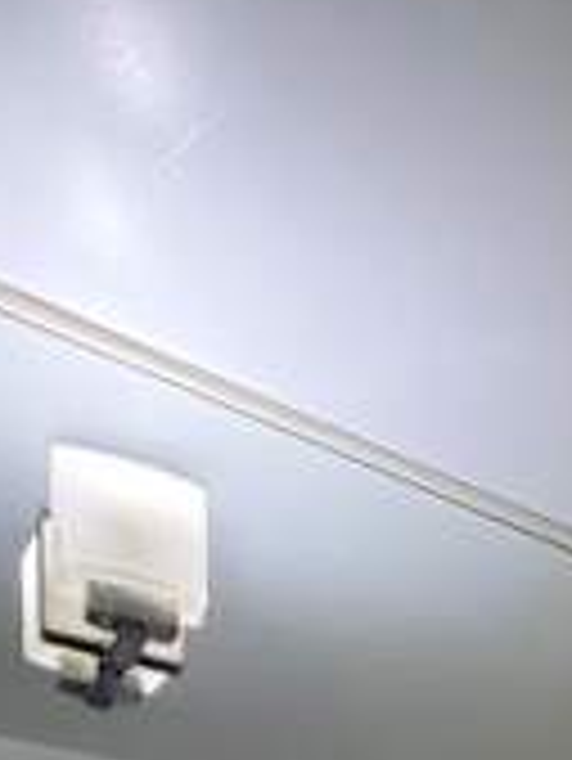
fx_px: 1166
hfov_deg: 22.9
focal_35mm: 53
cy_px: 1228
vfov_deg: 24.6
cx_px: 838
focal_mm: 2.22
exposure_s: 1/120
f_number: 2.2
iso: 250
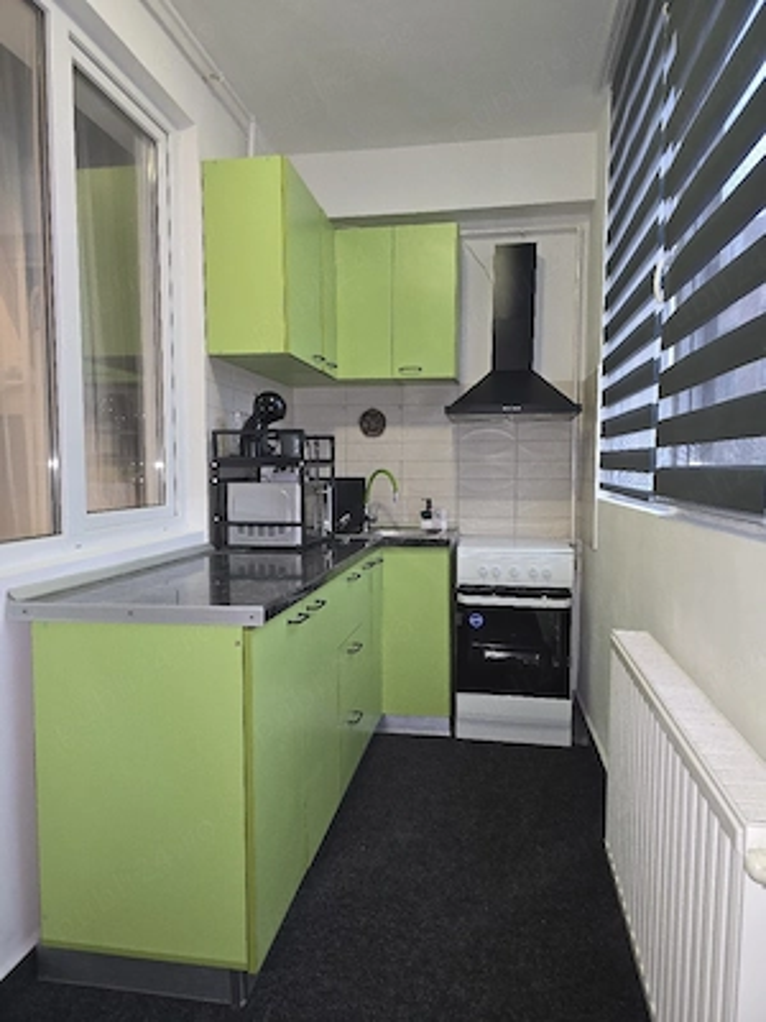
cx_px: 383
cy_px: 511
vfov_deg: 73.9
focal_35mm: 23
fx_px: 679
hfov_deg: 58.9
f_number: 1.7
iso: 125
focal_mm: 6.3
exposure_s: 1/14.3
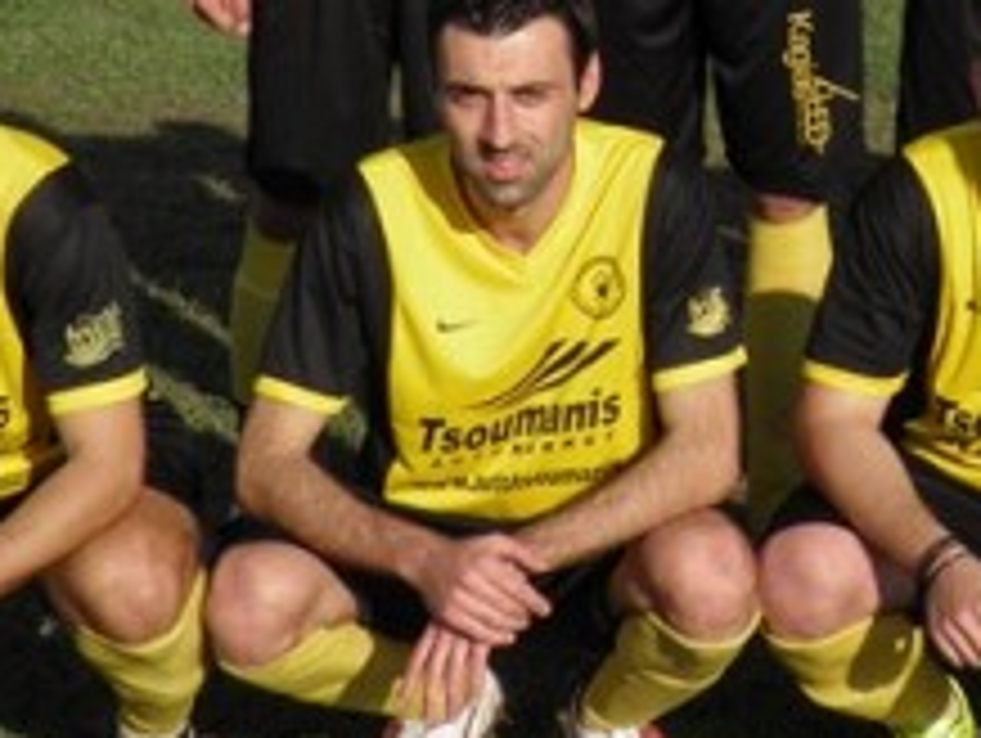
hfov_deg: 14.5
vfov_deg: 10.9
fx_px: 3773
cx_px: 1084
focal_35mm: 133
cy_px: -182
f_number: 6
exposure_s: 1/400
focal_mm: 7.9
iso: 50
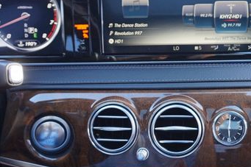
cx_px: 199
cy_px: 81
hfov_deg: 41.8
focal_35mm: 45
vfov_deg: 29.8
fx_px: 314
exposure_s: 1/60
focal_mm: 16
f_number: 4
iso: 500
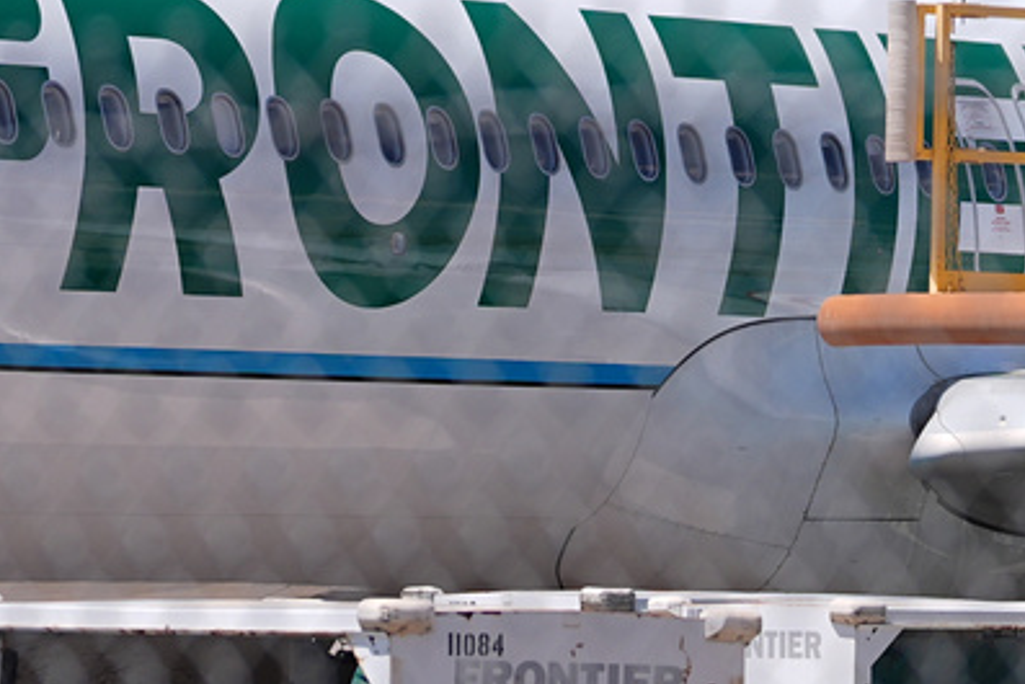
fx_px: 10367
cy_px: 250
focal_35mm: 364
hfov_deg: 5.7
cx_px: 576
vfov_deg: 3.8
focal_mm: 94
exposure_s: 1/6400
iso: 200
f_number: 2.8
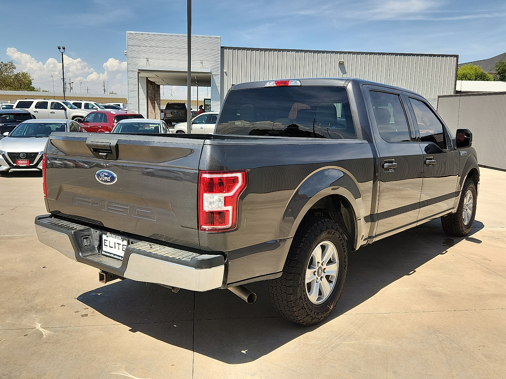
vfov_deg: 58.9
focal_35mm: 23
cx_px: 253
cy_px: 190
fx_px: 336
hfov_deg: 73.9
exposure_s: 1/1429
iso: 50
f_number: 1.8
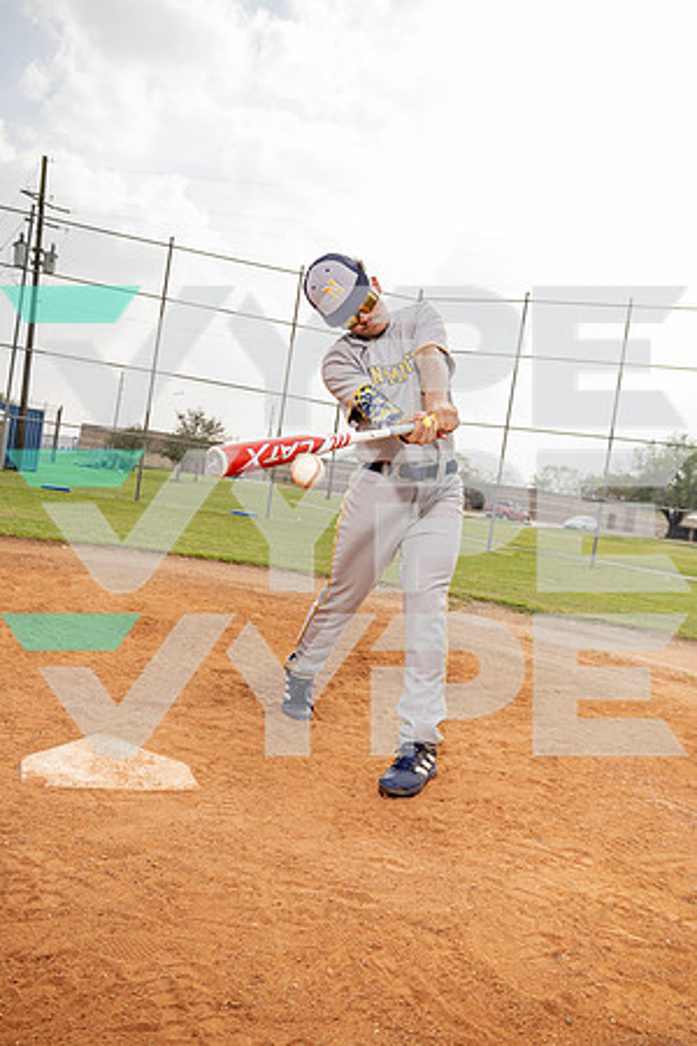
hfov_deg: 43.6
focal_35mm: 30
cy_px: 523
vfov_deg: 61.9
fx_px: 871
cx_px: 348
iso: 100
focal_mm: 30
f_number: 5.6
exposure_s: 1/250
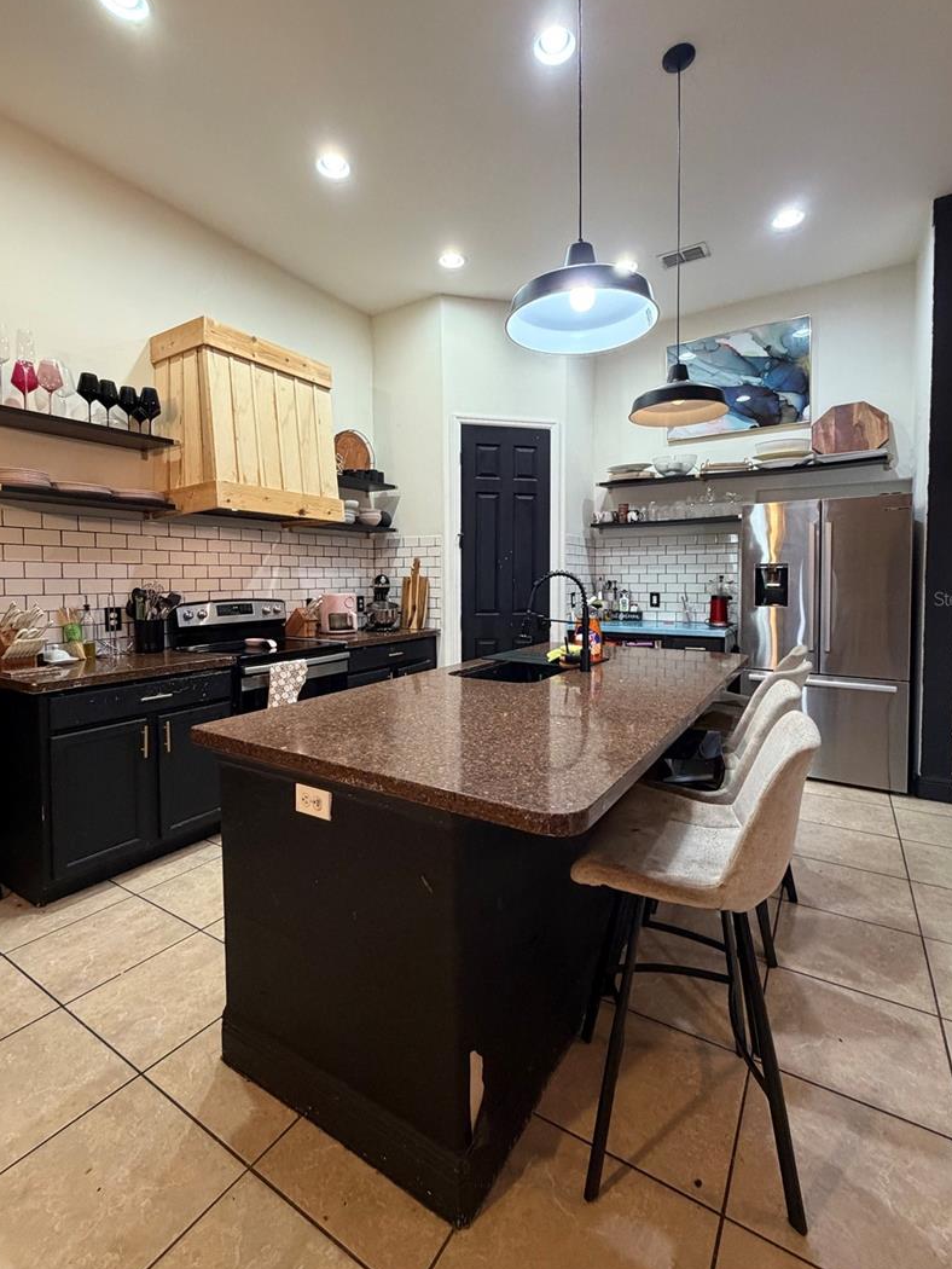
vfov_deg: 94.4
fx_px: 586
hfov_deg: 78.1
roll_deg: -0.1
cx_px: 476
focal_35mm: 16
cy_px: 598
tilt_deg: -2.3
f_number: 2.2
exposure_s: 1/60
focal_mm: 2.22
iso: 400
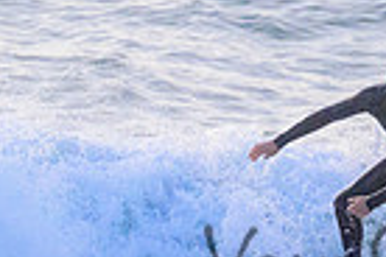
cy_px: 244
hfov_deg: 0.8
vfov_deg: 0.5
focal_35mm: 2529
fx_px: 27114
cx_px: 492
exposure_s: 1/1600
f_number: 11
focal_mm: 600
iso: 2800
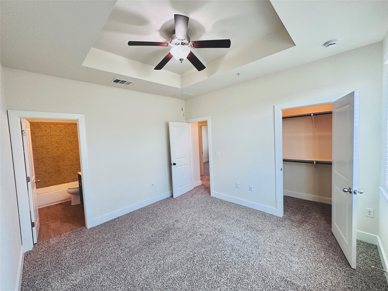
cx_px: 194
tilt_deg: -3.3
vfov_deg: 85.7
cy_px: 146
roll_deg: +3.1
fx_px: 157
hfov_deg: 102.1
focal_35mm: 14
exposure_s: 1/120
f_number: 2.2
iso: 200
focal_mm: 2.22
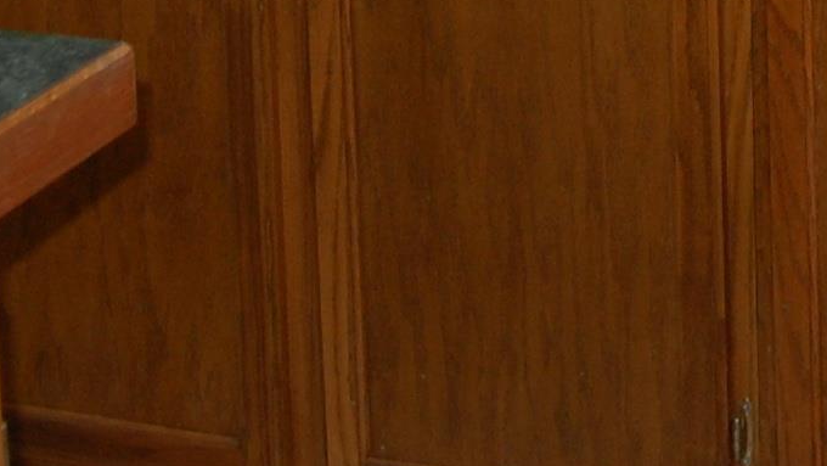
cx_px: 964
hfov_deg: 16.5
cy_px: -700
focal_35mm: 125
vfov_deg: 8.7
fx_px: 2742
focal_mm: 18
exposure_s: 1/60
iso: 400
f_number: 3.5
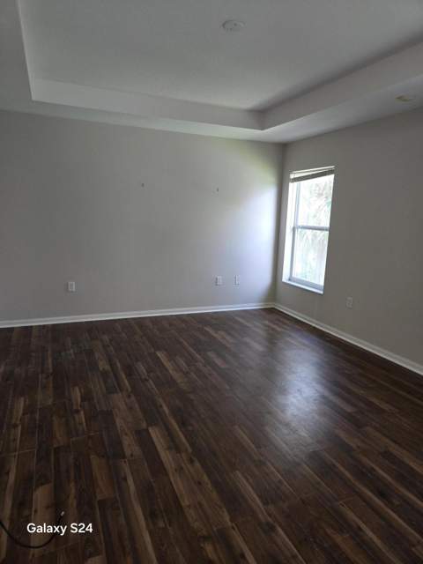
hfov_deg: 58.9
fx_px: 375
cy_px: 282
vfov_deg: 73.9
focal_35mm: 23
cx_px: 212
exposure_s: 1/24
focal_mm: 5.4
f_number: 1.8
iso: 100
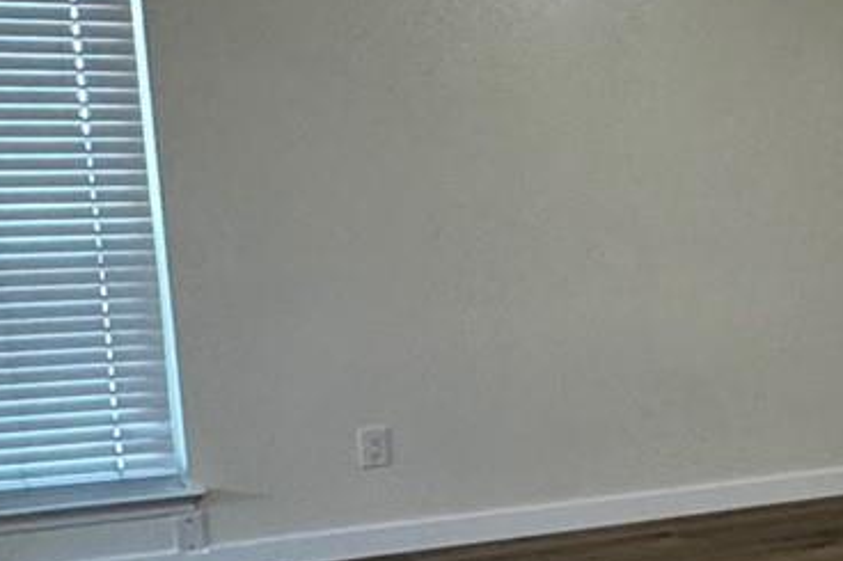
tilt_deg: -9.7
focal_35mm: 81
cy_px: 410
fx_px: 1896
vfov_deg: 16.8
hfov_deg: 20.7
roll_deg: -0.2
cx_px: 1319
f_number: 2.2
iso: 200
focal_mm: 2.22
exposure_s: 1/60
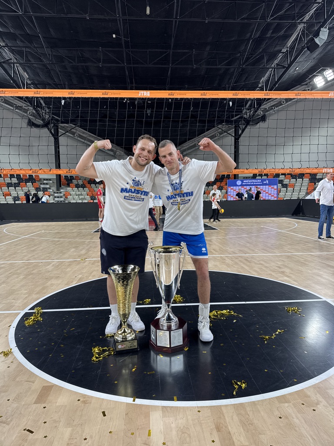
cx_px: 167
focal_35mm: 24
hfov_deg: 56.8
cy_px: 223
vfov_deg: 71.6
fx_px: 309
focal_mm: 6.76
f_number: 1.78
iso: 80
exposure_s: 1/121
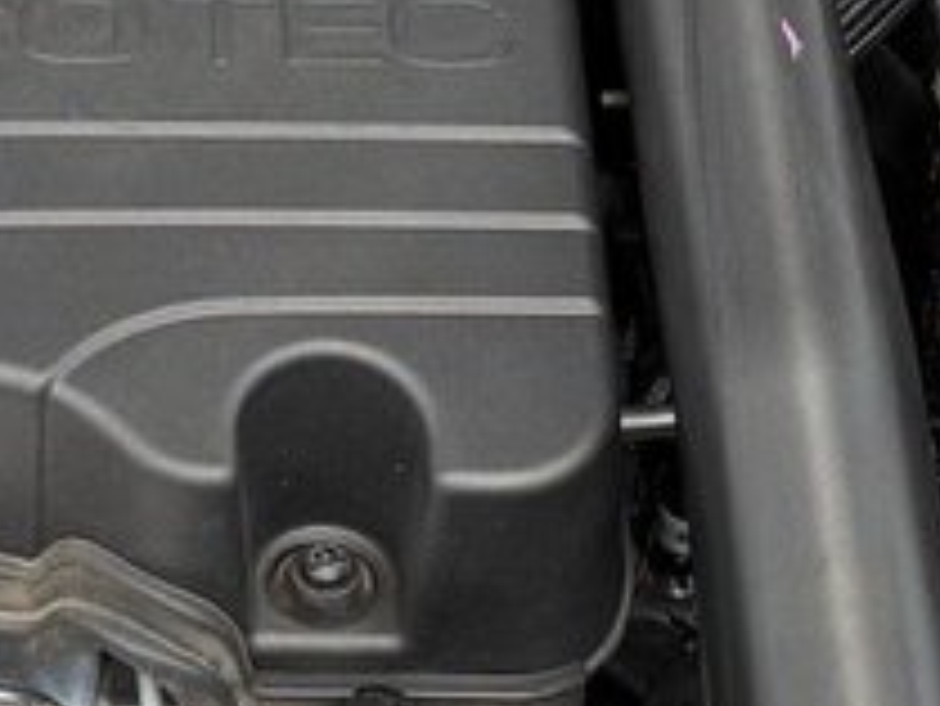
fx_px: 4999
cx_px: -13
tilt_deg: -40.6
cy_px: 126
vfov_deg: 8.1
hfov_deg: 10.6
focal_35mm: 184
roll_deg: -1.7
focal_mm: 6.76
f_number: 1.78
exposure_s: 1/1018
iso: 100
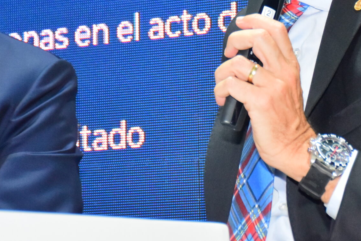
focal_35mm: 211
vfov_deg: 6.5
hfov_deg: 9.7
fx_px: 2116
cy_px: -17
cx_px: 332
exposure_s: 1/200
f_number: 5.6
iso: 2500
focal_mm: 62
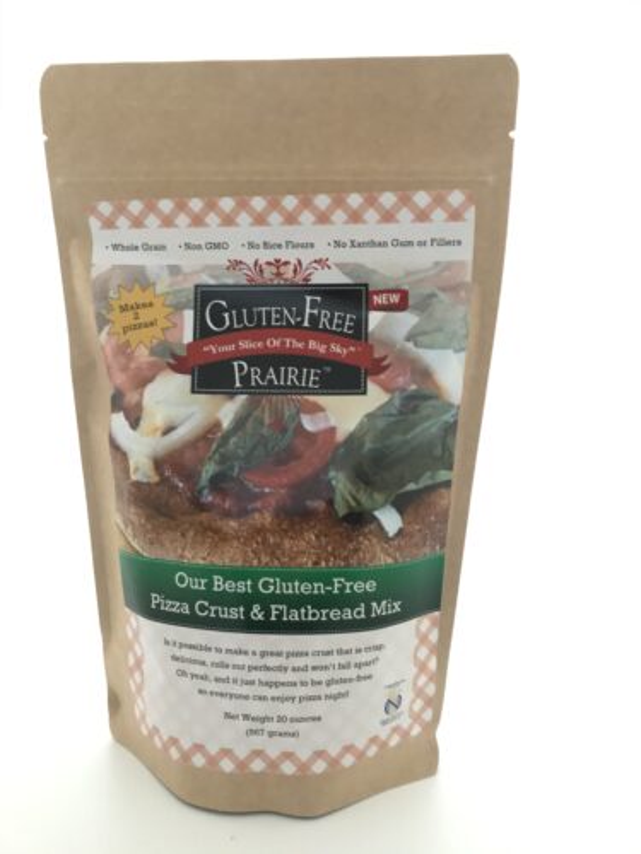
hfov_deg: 49.7
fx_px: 691
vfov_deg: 63.4
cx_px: 320
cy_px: 427
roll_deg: -1.4
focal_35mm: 28
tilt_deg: -10.5
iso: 160
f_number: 1.8
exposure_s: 1/20
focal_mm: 3.99
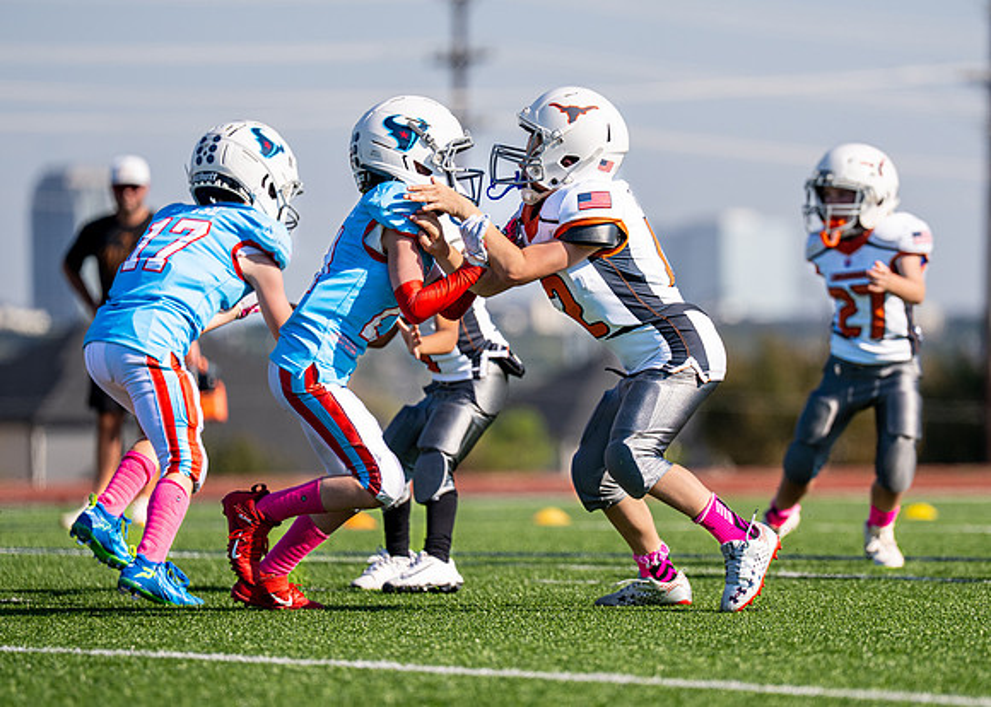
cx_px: 666
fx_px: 7868
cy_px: 328
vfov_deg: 5.1
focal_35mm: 280
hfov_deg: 7.2
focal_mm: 200
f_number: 2.8
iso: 100
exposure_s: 1/2500
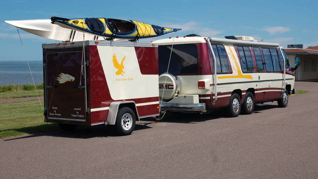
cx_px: 159
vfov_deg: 21.6
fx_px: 468
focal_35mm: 56
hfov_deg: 37.5
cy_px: 86
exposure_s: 1/250
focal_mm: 35
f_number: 8
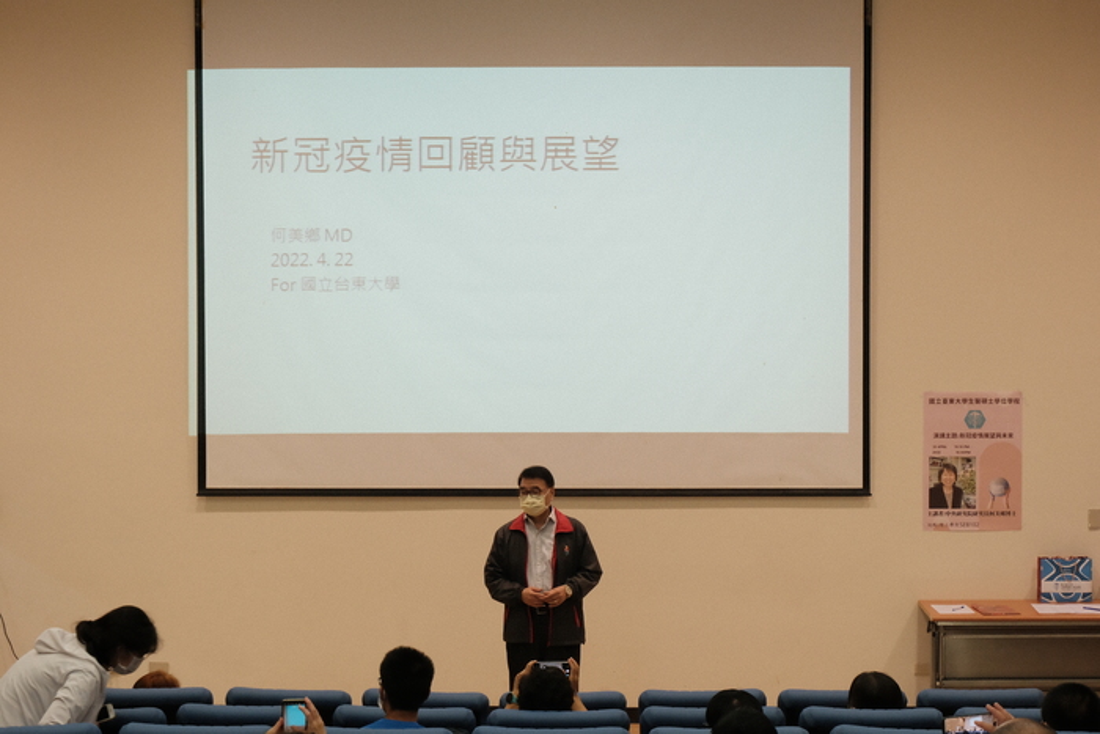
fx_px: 2048
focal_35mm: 67
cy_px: 367
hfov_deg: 30.1
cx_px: 550
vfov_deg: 20.3
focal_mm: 44.5
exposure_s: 1/60
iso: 1250
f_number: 5.6
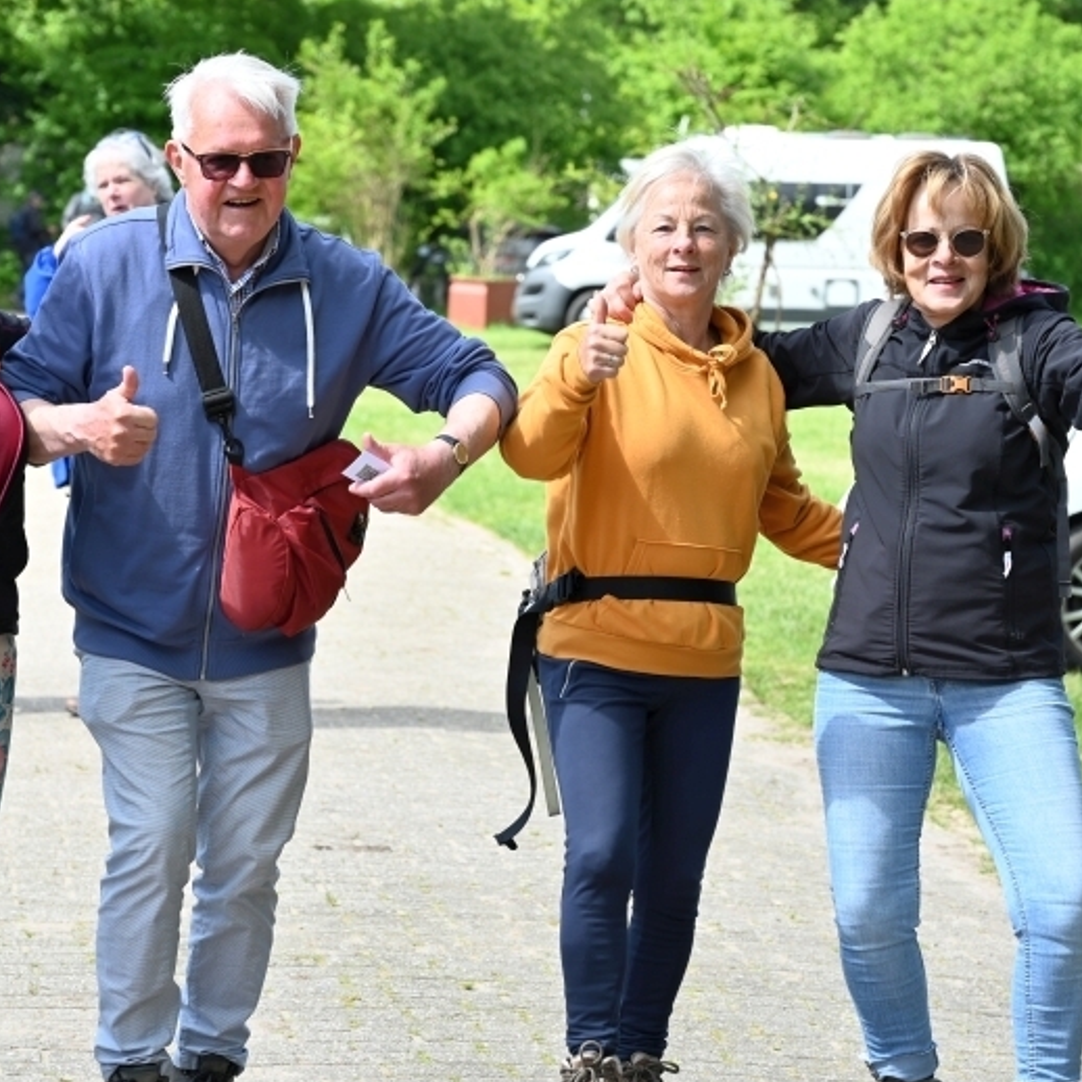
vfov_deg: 14.1
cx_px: 497
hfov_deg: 14.1
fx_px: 4385
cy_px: 486
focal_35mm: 124
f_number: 5.6
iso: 140
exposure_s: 1/250
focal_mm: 84
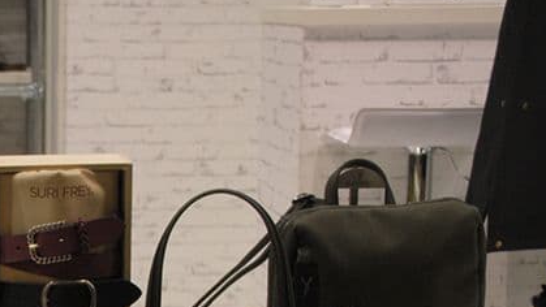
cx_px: -36
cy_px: 514
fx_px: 1564
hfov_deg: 19.1
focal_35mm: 108
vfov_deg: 10.7
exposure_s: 1/160
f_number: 4
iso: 200
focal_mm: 24
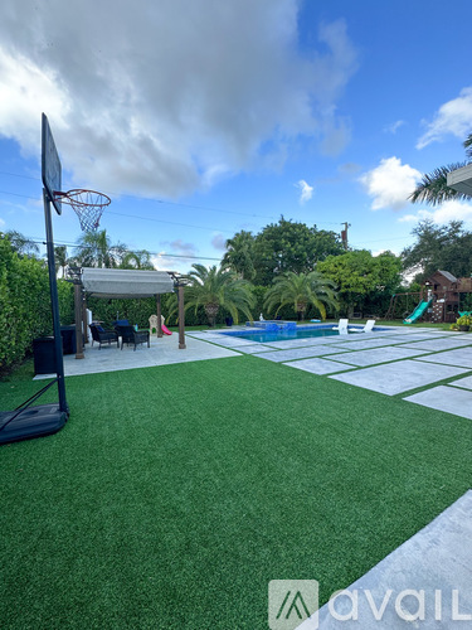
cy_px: 315
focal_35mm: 14
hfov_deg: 85.7
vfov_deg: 102.1
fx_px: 255
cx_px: 236
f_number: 2.2
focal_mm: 2.22
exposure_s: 1/610
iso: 40
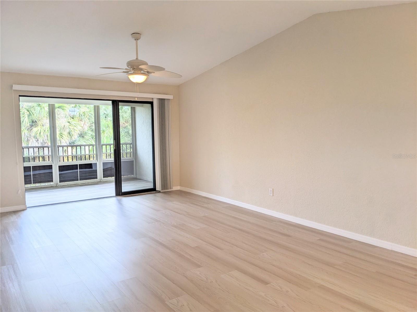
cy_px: 156
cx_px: 208
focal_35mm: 27
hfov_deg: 65.3
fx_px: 325
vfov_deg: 51.4
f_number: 1.73
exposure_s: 1/133
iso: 39
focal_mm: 4.38
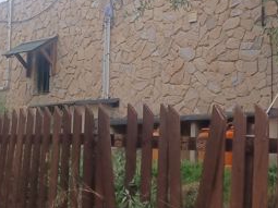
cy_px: 63
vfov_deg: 21.2
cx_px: 198
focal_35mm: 69
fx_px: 554
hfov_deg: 27.9
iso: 32
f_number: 1.8
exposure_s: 1/159
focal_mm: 4.6
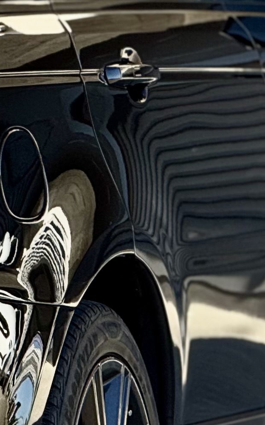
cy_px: 210
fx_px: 5938
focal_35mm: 514
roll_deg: +0.5
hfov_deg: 2.5
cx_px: -271
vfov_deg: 4.1
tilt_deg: -1.8
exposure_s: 1/194
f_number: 2.8
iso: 50
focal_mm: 15.66
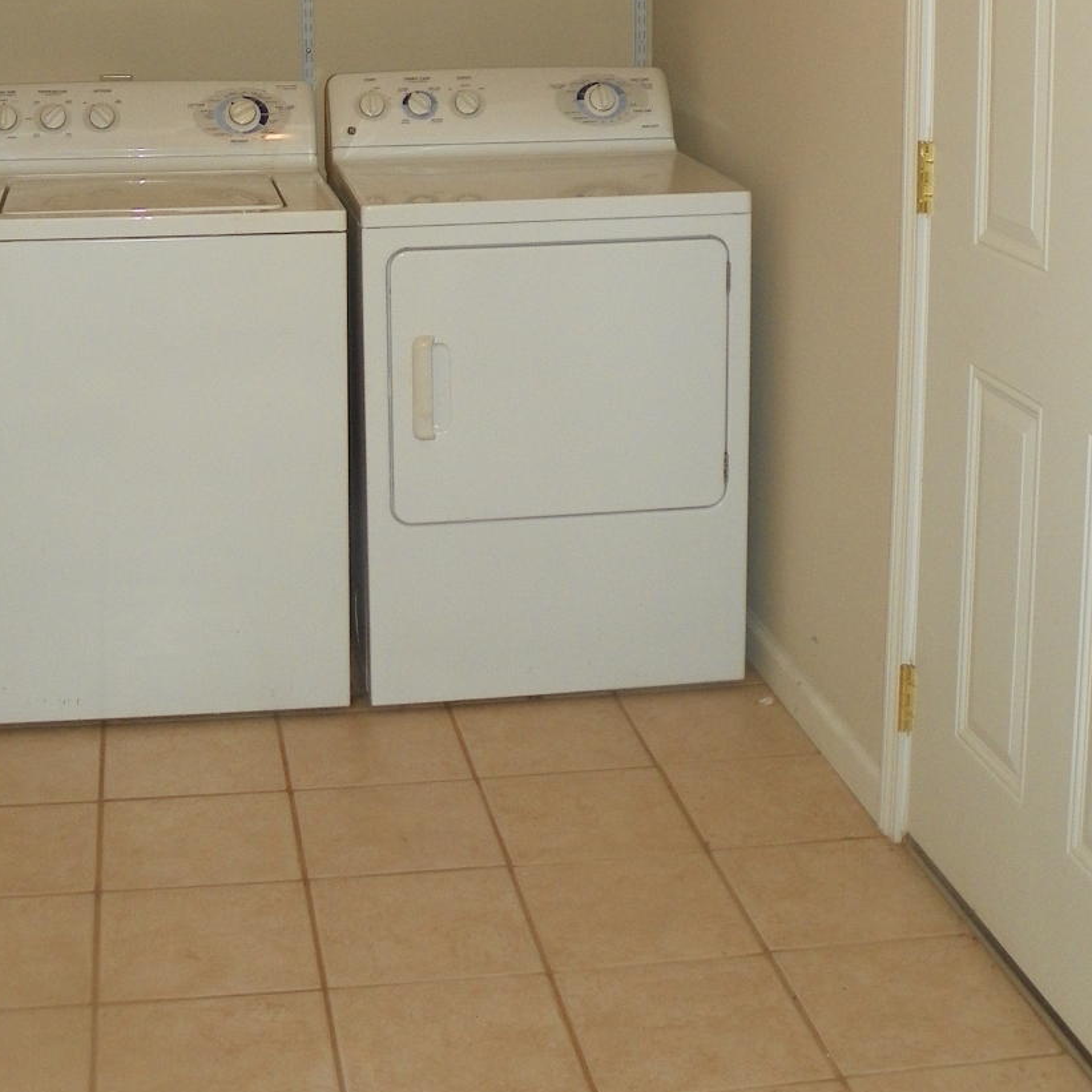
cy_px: 112
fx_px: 1999
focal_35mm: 56
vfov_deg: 29.3
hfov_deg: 30.3
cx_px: 367
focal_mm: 4.6
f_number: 2.8
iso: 64
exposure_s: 1/30
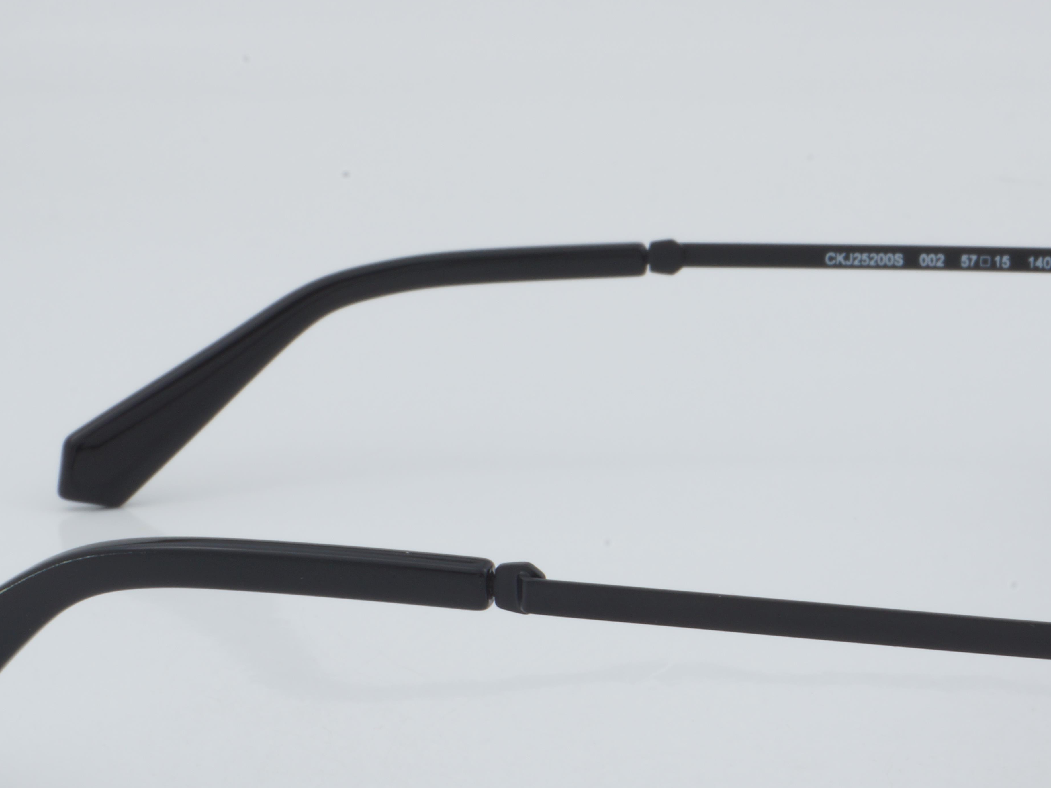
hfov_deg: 16.7
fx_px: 3583
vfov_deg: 12.5
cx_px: 661
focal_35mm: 118
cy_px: 497
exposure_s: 1/3
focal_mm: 50
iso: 100
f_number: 32
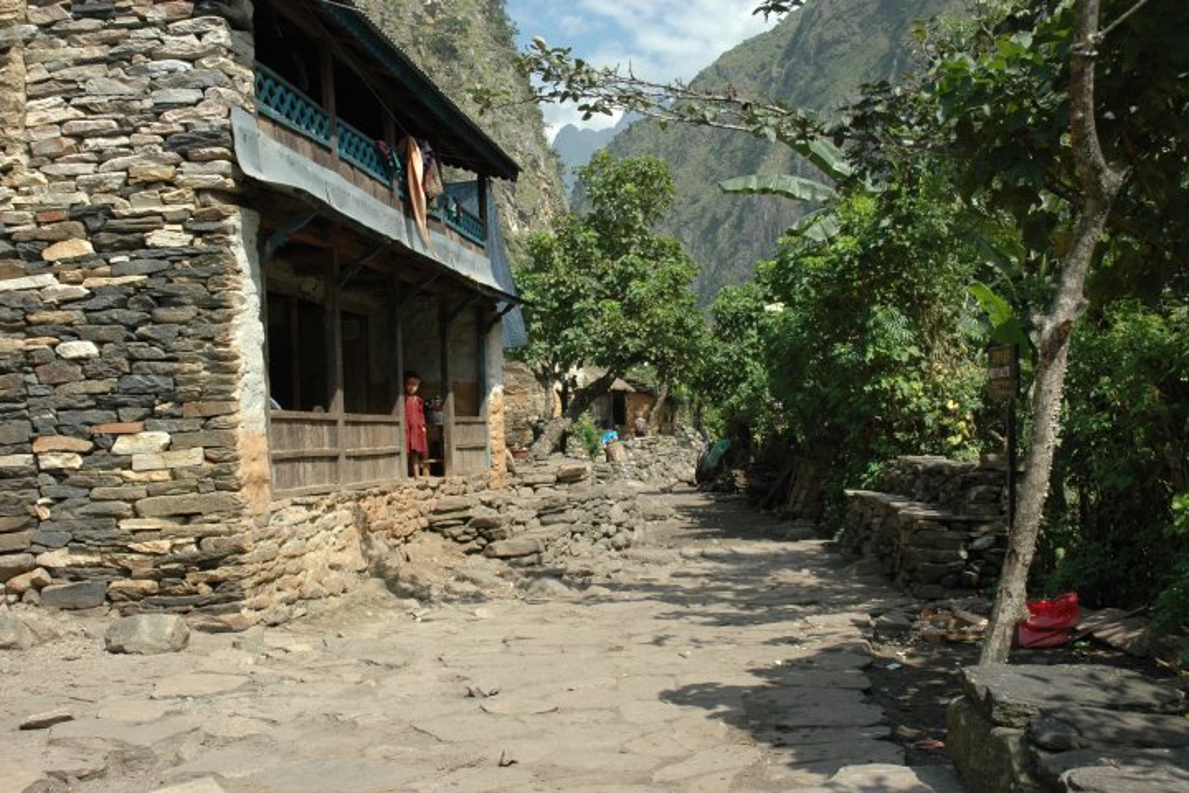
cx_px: 594
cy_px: 396
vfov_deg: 36.9
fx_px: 1189
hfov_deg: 53.1
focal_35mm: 36
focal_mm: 24
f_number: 9
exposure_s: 1/250
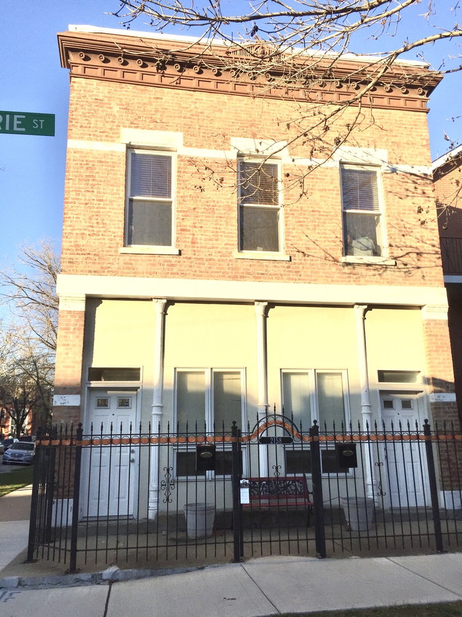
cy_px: 308
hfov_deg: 48.2
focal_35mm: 29
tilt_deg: +12.9
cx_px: 231
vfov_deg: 61.7
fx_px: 516
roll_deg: +1.4
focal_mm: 4.15
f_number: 2.2
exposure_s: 1/1883
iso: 32
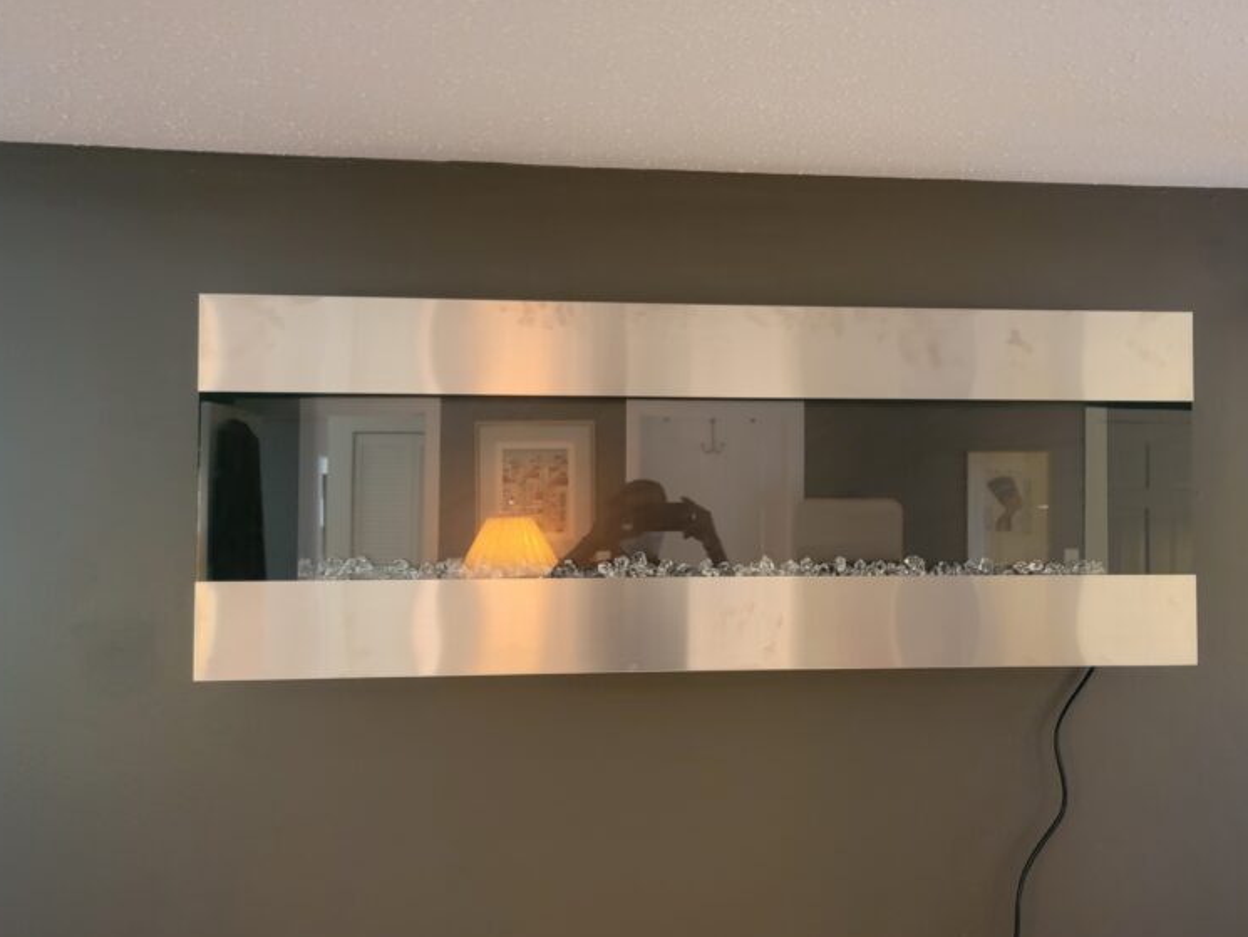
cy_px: 478
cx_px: 781
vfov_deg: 43.0
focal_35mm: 33
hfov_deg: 54.7
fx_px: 1190
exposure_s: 1/29
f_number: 1.8
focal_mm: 6.7
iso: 640
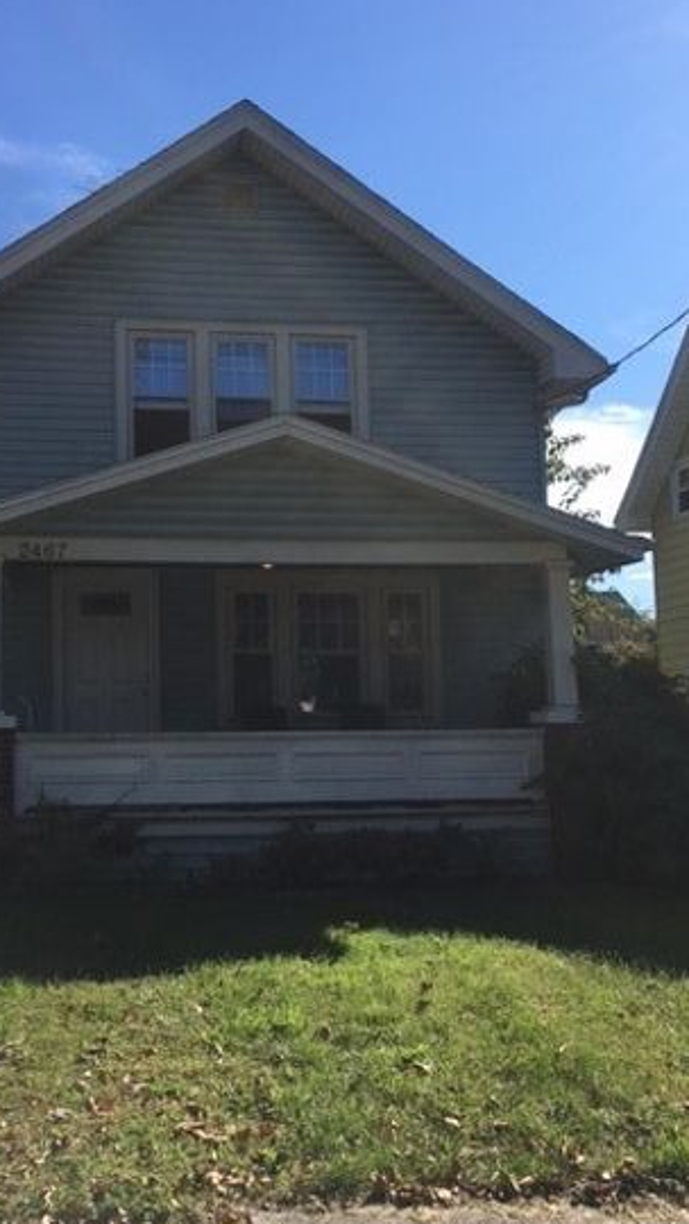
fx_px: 1266
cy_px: 600
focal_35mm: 39
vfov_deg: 51.6
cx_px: 245
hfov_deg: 30.3
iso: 25
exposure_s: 1/1282
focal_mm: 4.15
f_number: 2.2
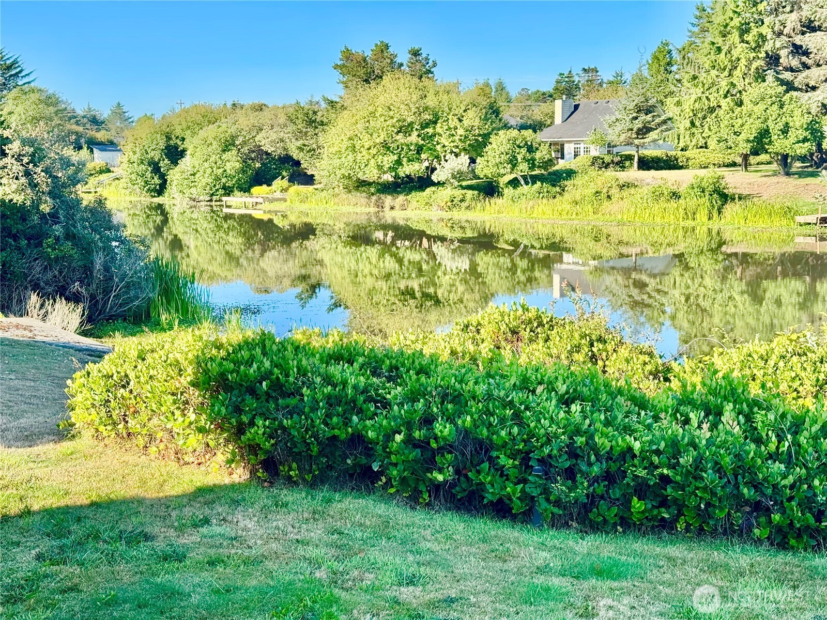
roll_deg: +0.0
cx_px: 414
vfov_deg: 30.3
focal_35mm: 48
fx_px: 1147
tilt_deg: -9.4
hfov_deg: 39.7
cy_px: 310
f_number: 1.78
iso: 64
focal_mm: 6.76
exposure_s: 1/1059
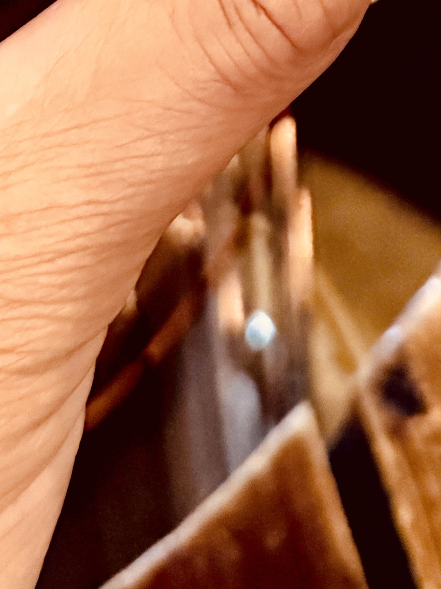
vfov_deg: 15.3
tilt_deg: -38.5
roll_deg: -4.5
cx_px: 578
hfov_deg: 12.8
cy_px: -443
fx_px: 1902
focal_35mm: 112
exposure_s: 1/48
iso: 800
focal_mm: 6.76
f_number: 1.78
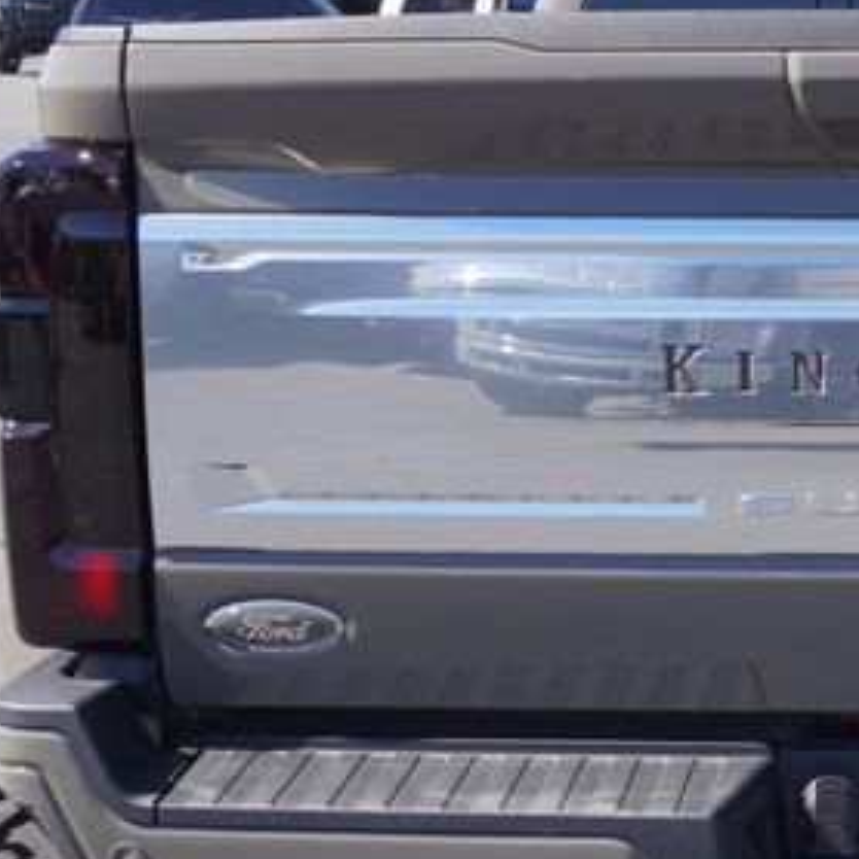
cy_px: 522
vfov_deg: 17.6
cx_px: 1038
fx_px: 2767
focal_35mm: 99
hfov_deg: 16.9
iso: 100
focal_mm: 21
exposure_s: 1/160
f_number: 6.3
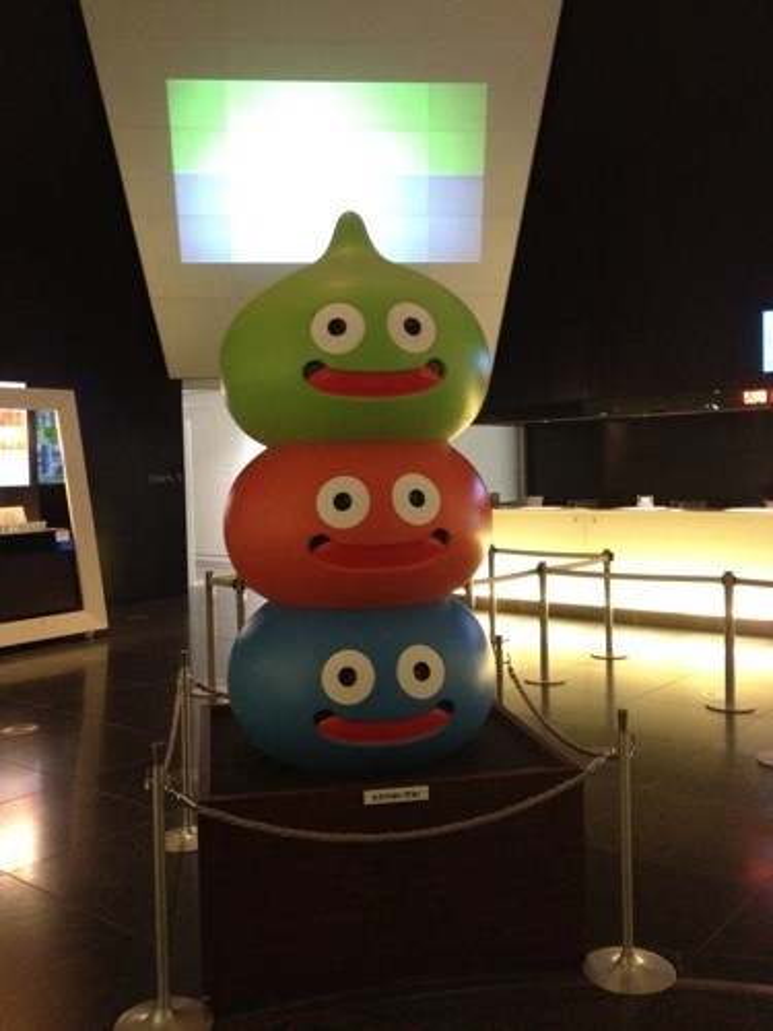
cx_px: 386
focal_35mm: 35
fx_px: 1042
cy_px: 516
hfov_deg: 40.7
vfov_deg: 52.6
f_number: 2.4
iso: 500
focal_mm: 4.28
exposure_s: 1/15
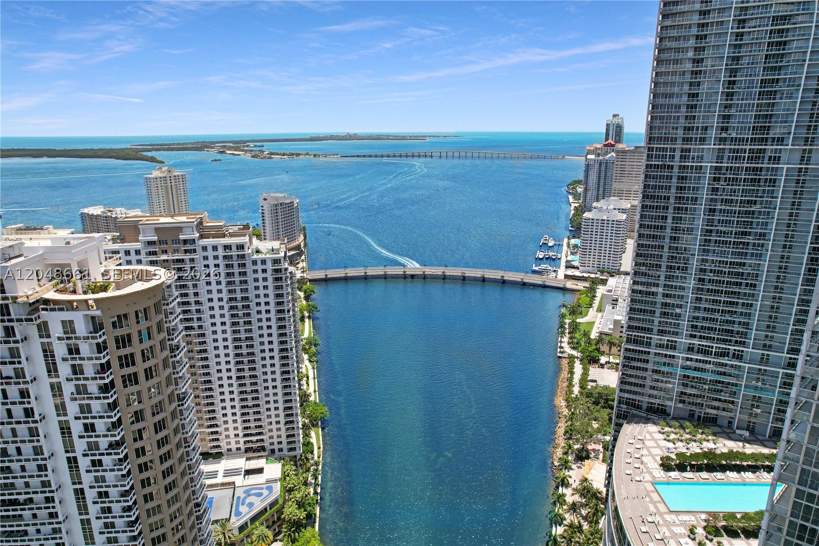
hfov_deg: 78.6
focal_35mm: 22
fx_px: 500
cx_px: 410
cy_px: 273
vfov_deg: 57.2
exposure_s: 1/500
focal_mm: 8.38
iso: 100
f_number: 2.8
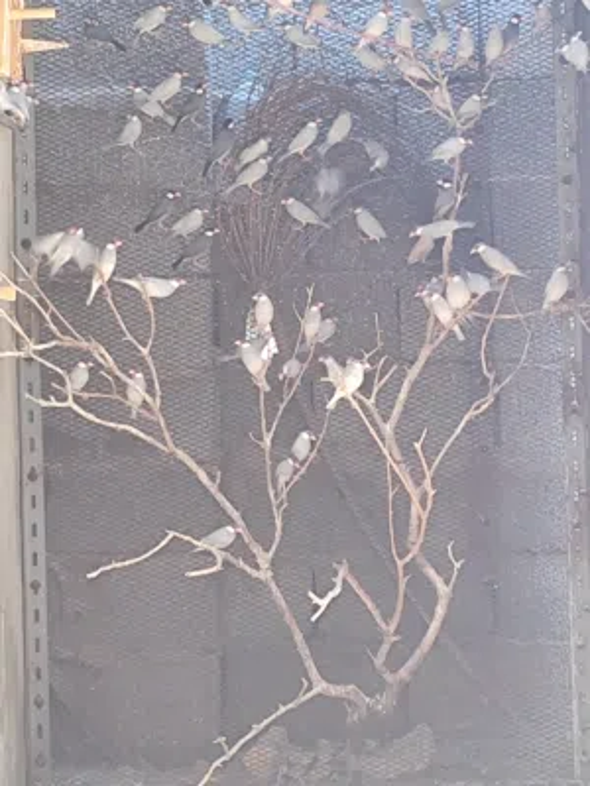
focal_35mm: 24
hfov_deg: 56.8
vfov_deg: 71.6
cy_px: 393
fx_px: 545
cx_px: 295
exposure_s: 1/100
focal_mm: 5.89
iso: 275
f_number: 1.89
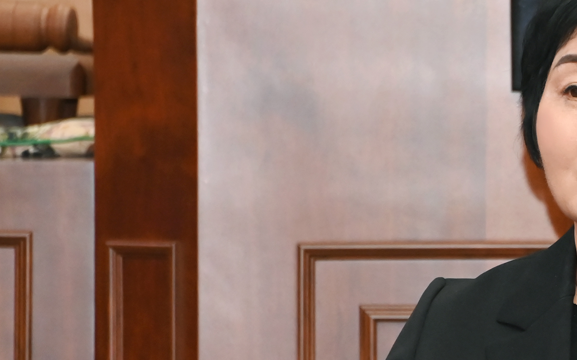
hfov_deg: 2.9
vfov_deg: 1.8
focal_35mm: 712
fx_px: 11195
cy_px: 303
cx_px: 614
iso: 4000
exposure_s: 1/200
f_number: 6.3
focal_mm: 300
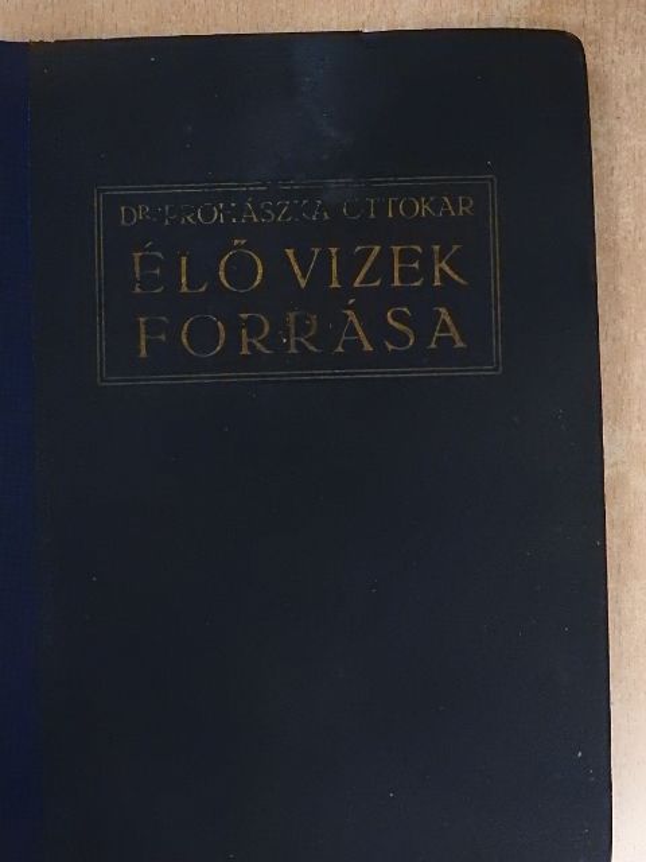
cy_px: 431
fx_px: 1369
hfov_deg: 26.6
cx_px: 323
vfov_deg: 34.9
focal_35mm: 55
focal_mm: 9.9
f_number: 4
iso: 1600
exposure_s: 1/80
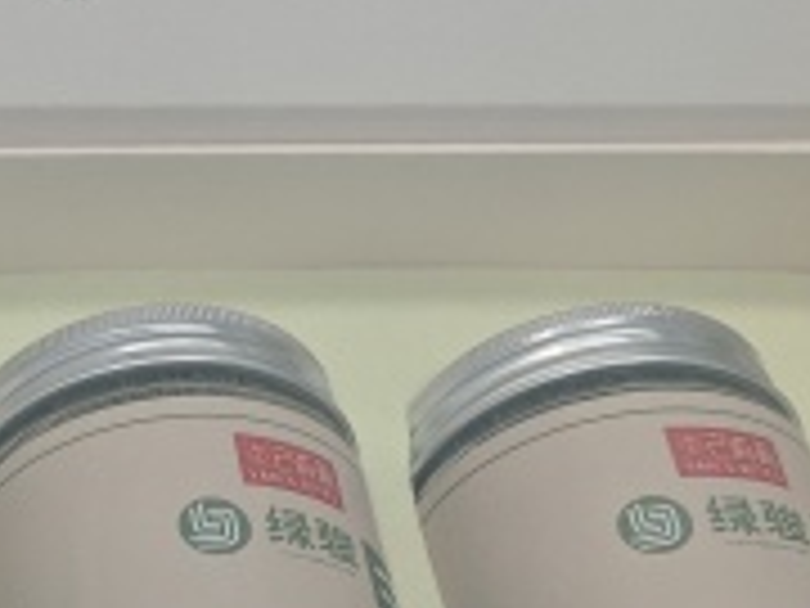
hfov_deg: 18.1
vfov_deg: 14.4
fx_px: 2387
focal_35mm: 102
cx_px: -220
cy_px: 459
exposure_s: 1/100
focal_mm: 6.55
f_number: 1.6
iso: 200
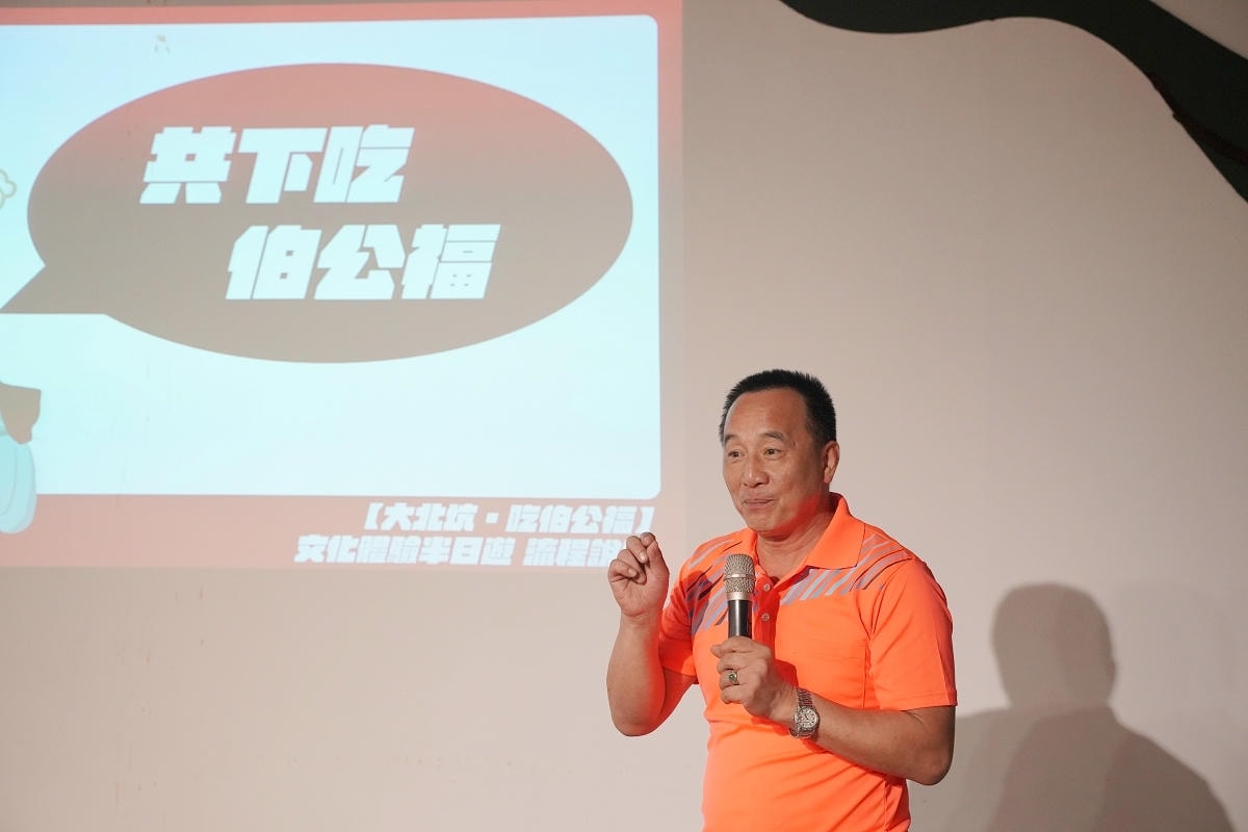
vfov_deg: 24.2
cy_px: 416
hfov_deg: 35.6
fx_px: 1941
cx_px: 624
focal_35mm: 56
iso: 4000
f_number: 4
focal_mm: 56
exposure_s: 1/160
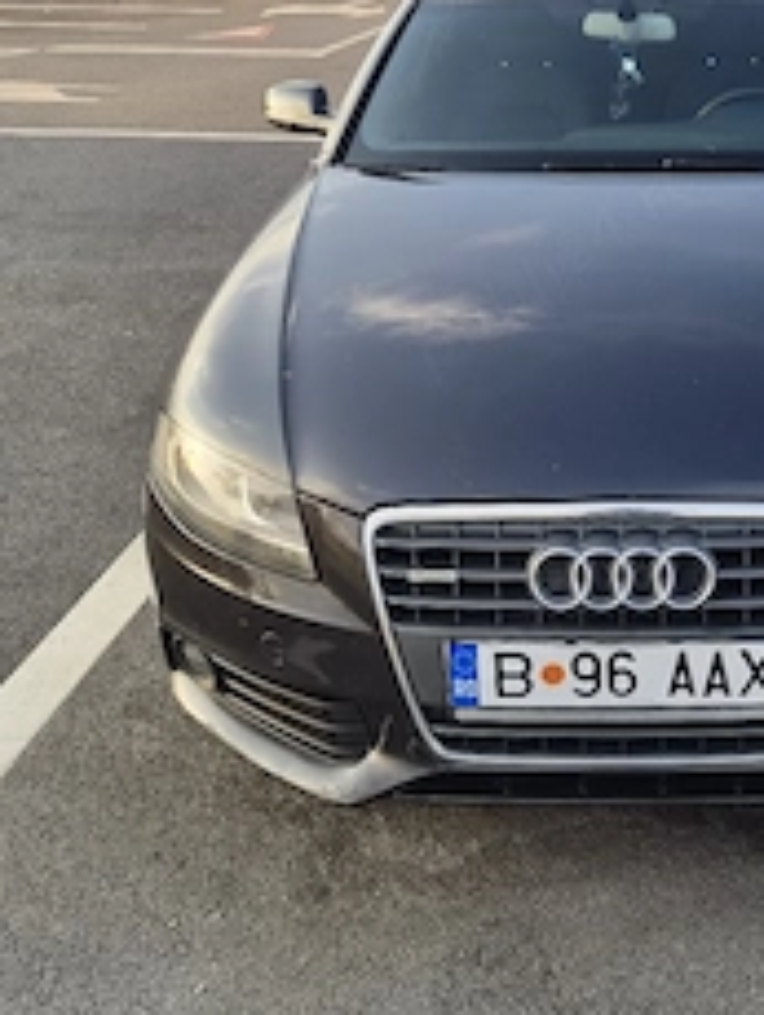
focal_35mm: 40
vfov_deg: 45.8
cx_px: 645
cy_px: 318
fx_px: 1175
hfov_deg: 34.6
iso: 80
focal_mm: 5.4
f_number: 1.8
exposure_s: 1/909
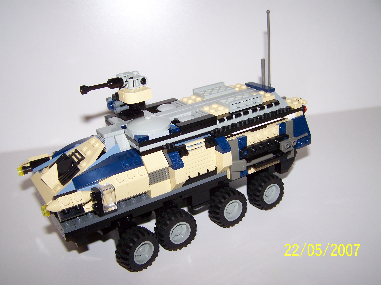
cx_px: 190
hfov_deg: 49.0
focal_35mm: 38
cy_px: 142
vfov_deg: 37.7
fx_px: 418
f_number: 2.8
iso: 80
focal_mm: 6.3
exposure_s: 1/40
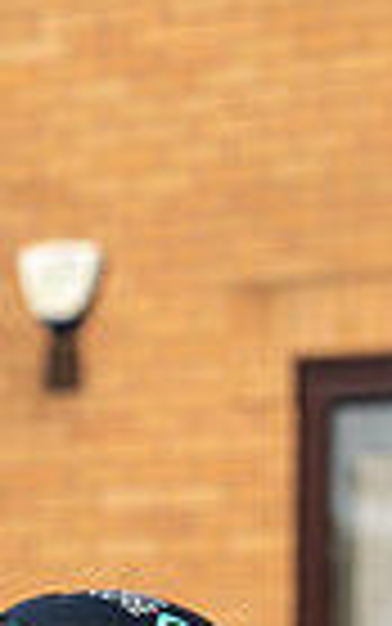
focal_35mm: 248
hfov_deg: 5.3
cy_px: 820
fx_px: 4235
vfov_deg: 8.3
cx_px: -117
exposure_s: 1/1000
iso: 200
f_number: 4
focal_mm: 75
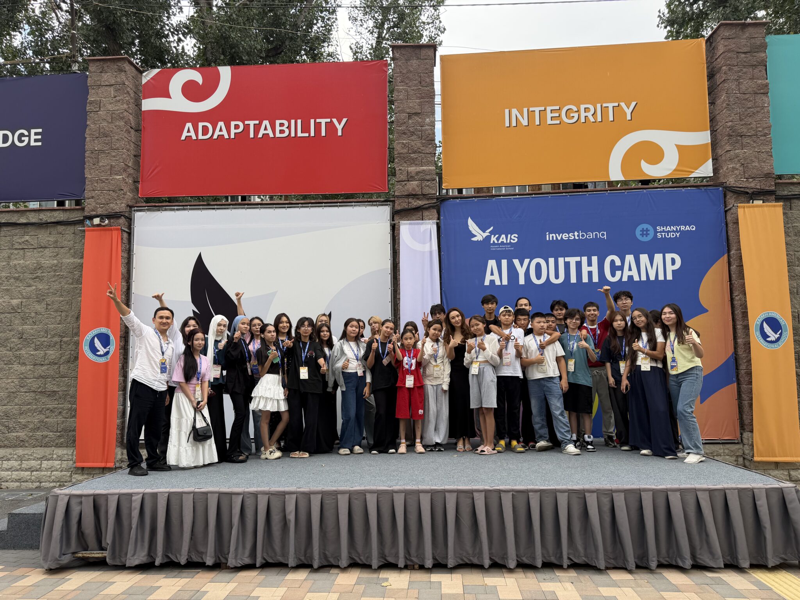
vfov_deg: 56.8
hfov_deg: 71.6
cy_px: 300
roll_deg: +0.7
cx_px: 400
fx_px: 555
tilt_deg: +4.1
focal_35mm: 24
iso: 80
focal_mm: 6.76
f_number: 1.78
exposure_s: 1/607
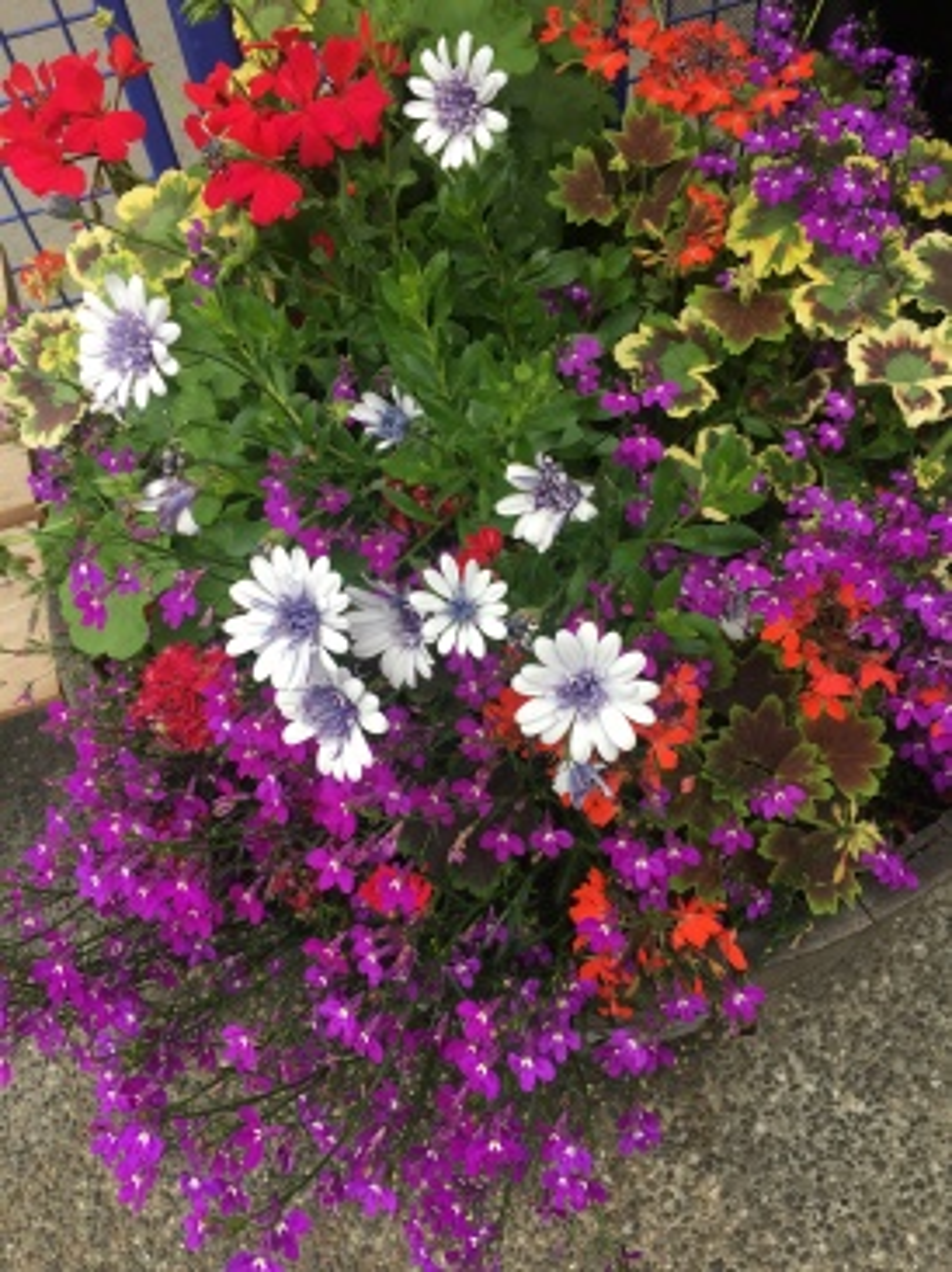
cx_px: 476
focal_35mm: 29
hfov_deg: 48.2
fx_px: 1065
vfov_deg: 61.7
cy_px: 636
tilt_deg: -55.2
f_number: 2.2
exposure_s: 1/191
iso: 25
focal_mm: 4.15
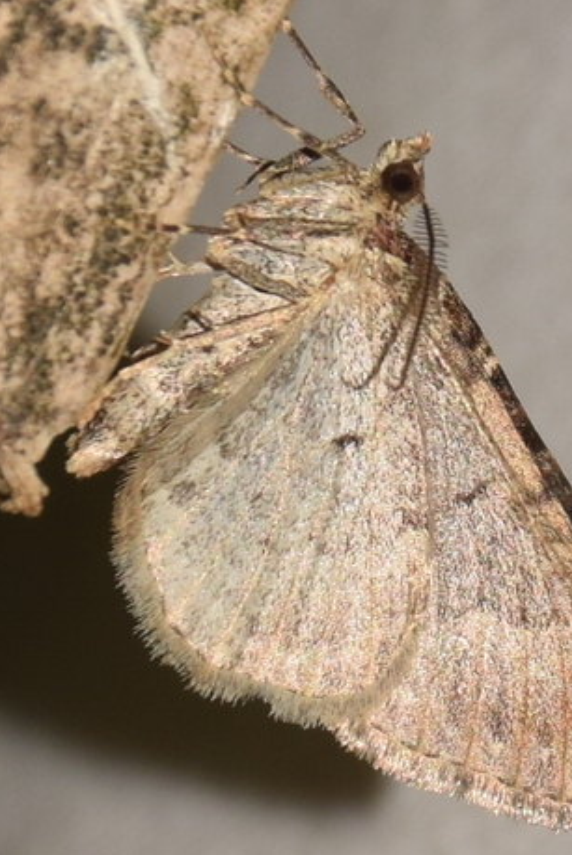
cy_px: 447
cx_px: 391
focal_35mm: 293
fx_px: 6967
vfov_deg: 7.0
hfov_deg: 4.7
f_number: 10
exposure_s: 1/160
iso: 125
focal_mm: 140
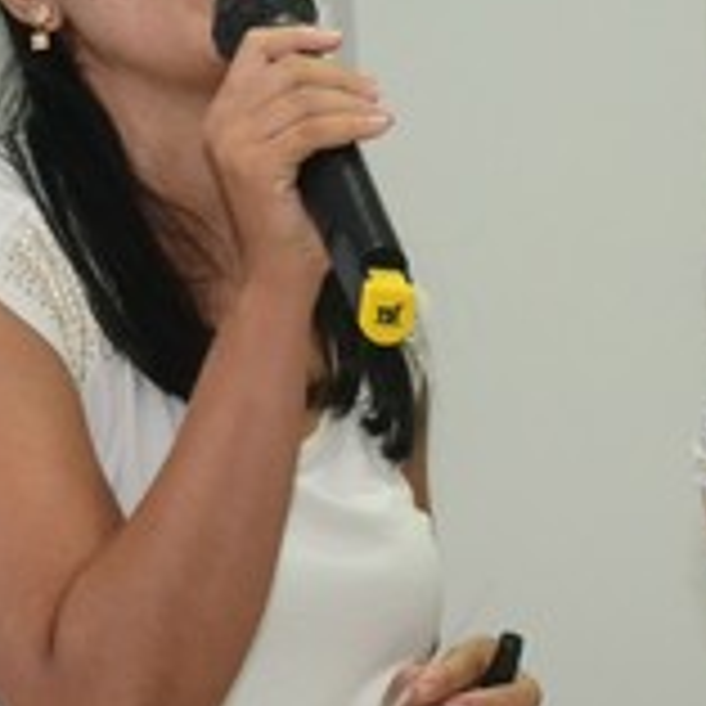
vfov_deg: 6.0
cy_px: 274
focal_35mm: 293
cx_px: 634
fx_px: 6761
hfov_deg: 6.0
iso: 3200
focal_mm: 80
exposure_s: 1/125
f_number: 5.6
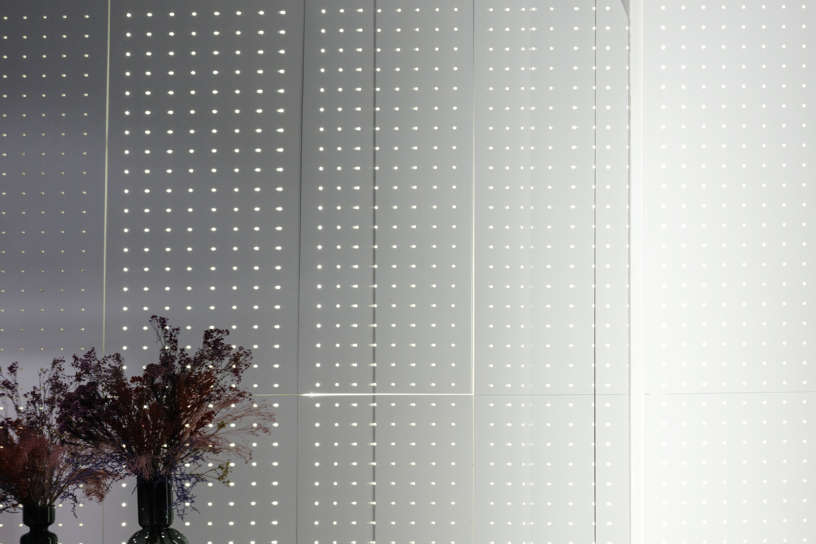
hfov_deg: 22.0
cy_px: 317
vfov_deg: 15.0
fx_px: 2062
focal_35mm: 91
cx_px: 705
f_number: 11
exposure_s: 3
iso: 200
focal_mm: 45
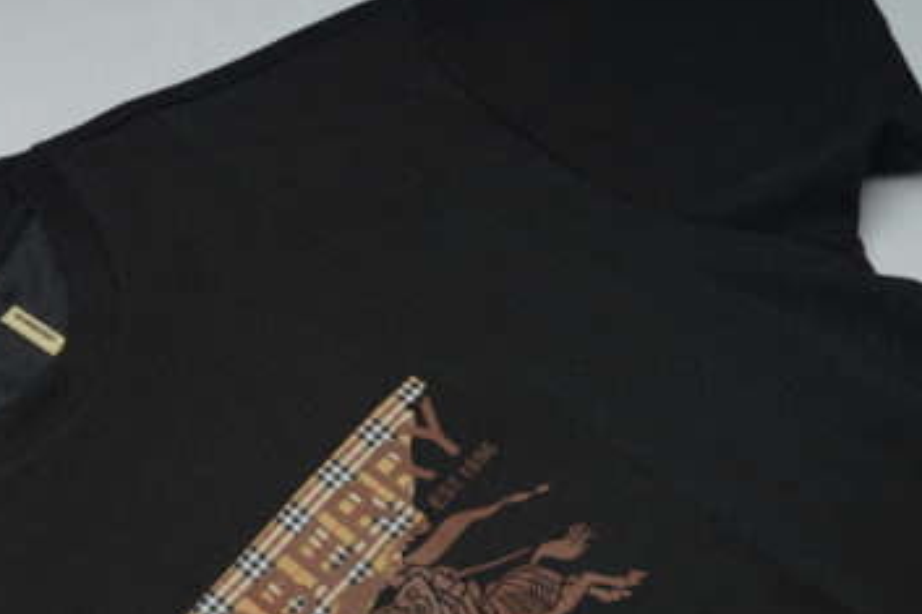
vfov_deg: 15.9
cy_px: 502
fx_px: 2176
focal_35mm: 85
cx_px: 204
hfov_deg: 23.6
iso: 320
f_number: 6.3
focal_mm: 50
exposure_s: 1/200
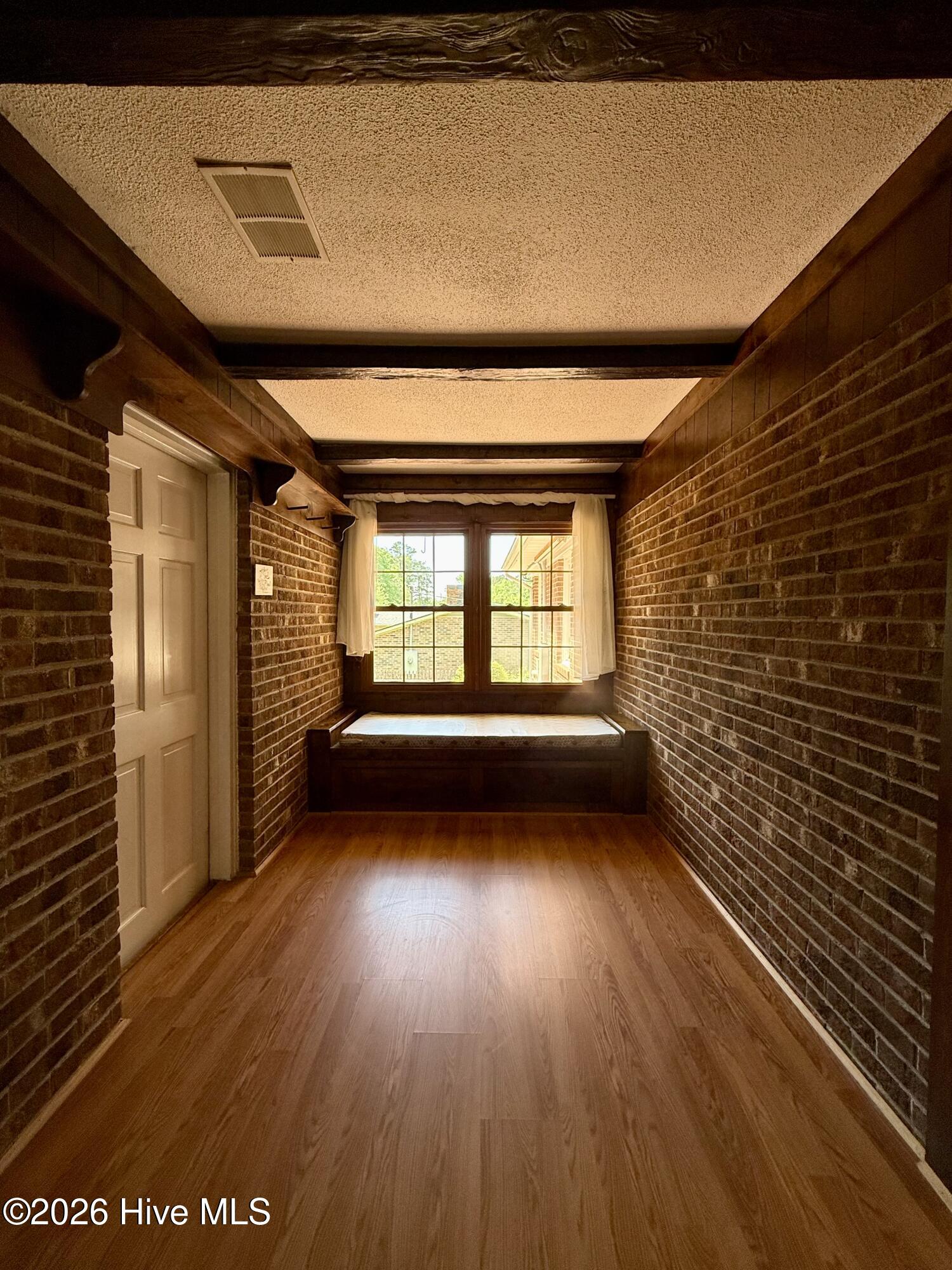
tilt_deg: -1.3
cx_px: 476
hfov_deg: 85.7
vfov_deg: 102.1
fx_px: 513
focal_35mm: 14
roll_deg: -1.0
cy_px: 635
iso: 125
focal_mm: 2.22
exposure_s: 1/99
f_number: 2.2
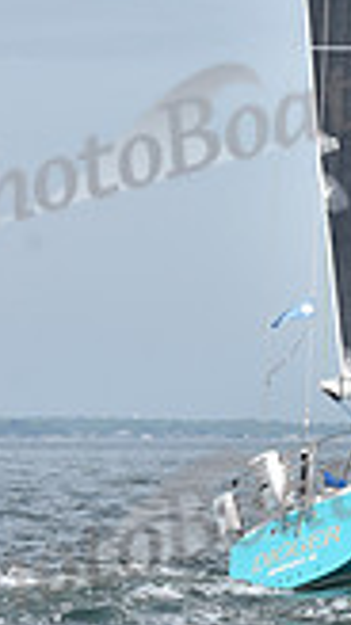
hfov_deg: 4.6
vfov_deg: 8.3
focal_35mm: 259
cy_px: -107
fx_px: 4294
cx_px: 658
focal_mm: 70
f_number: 9
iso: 200
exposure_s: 1/800
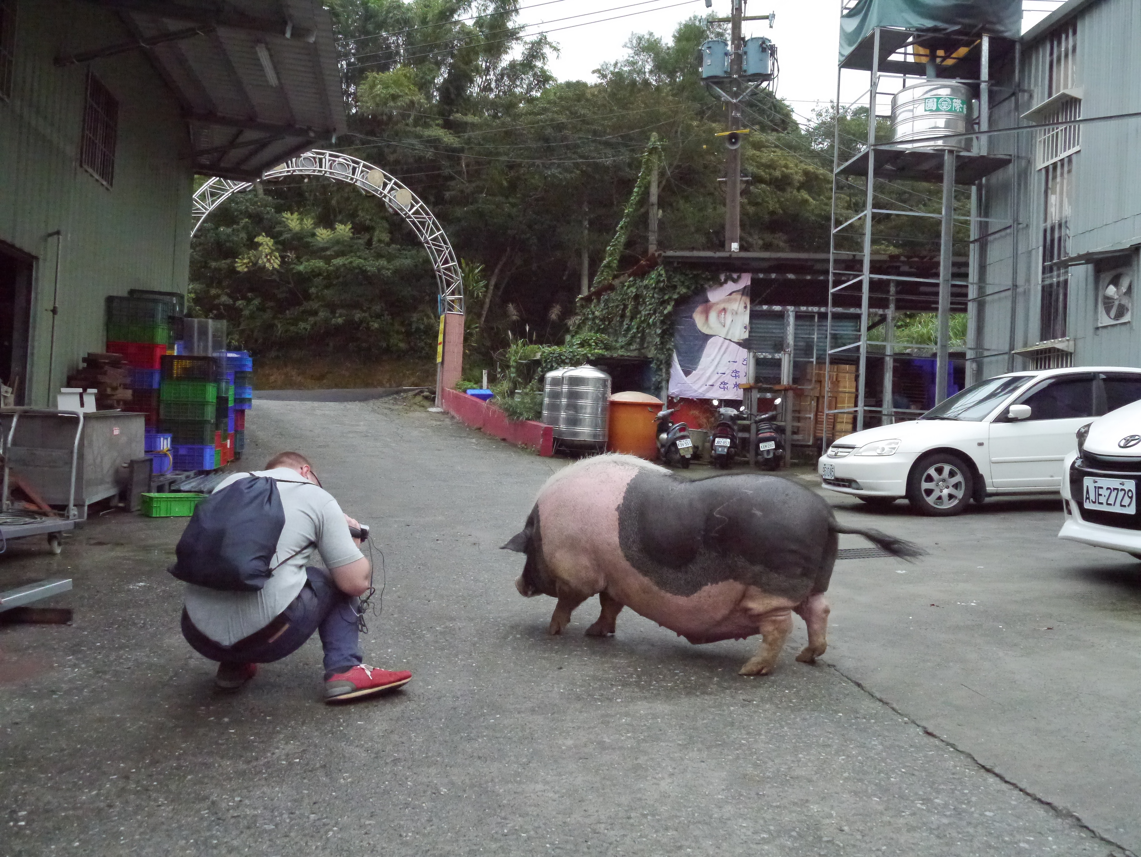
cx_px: 570
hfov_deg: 63.4
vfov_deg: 49.8
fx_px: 923
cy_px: 428
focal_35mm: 28
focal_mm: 14
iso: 6400
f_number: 9
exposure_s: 1/800
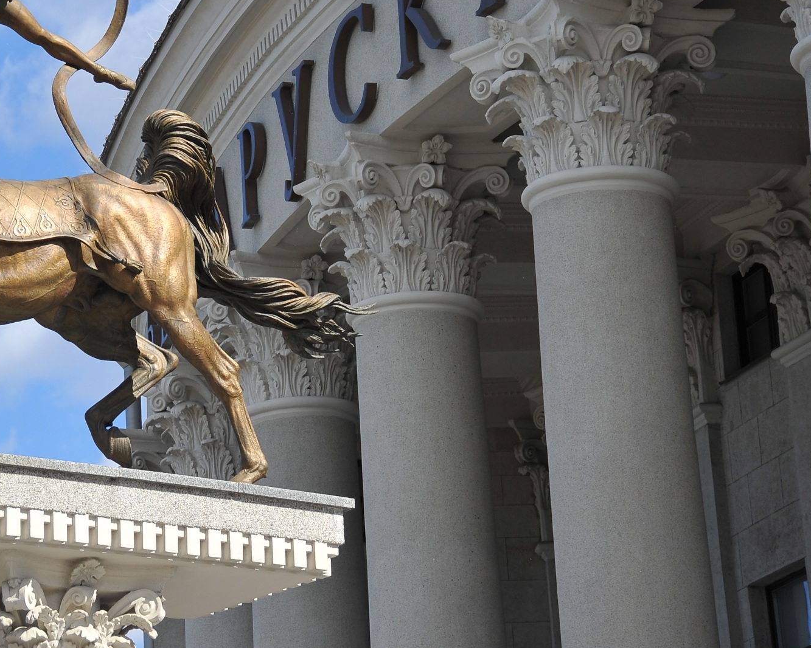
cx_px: 157
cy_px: 226
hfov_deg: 12.6
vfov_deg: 10.2
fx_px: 3648
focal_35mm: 152
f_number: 7.1
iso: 250
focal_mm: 90
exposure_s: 1/1000
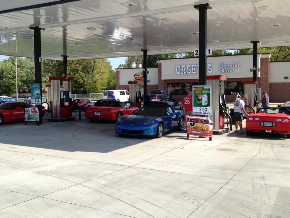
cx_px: 132
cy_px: 97
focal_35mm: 42
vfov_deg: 34.3
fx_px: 352
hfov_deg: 44.7
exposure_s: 1/1104
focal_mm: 4.28
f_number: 2.4
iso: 50
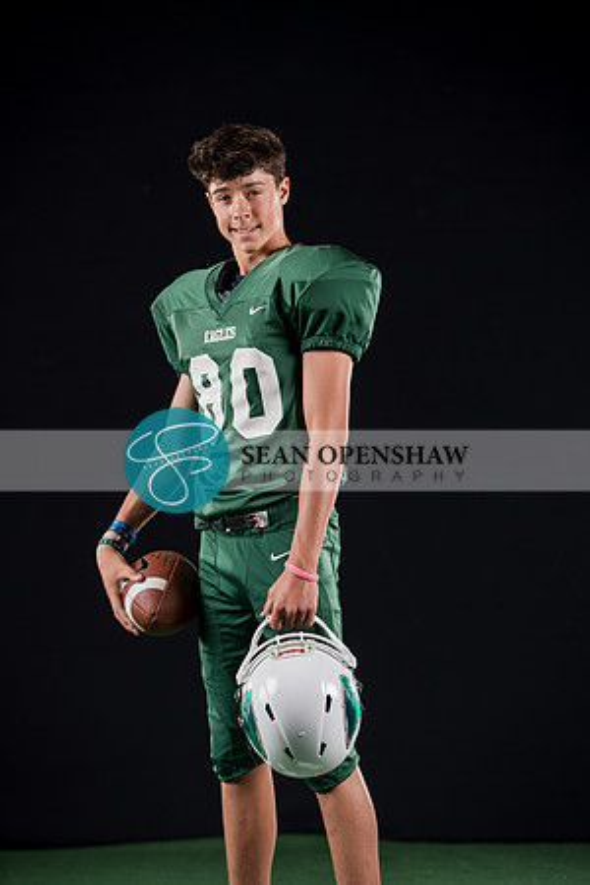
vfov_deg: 16.3
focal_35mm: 126
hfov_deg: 10.9
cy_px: 442
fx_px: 3097
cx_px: 295
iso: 200
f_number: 3.5
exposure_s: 1/125
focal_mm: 126
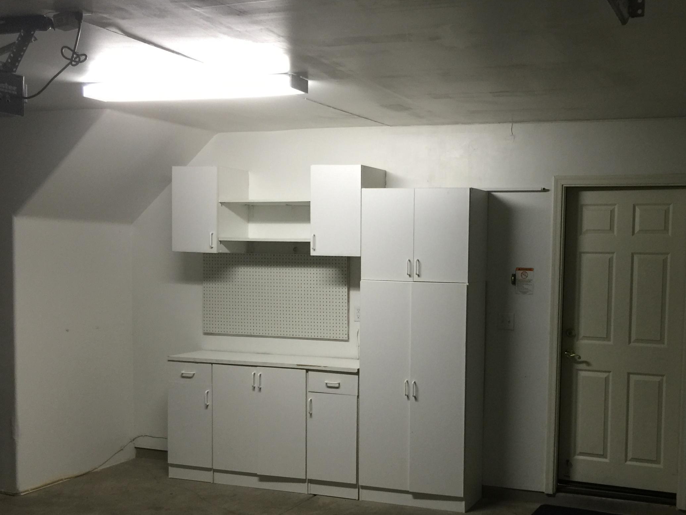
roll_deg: -1.0
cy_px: 322
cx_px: 460
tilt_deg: -5.1
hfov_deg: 44.1
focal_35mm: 42
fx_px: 832
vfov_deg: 34.2
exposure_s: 1/15
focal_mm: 4.15
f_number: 2.2
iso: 80
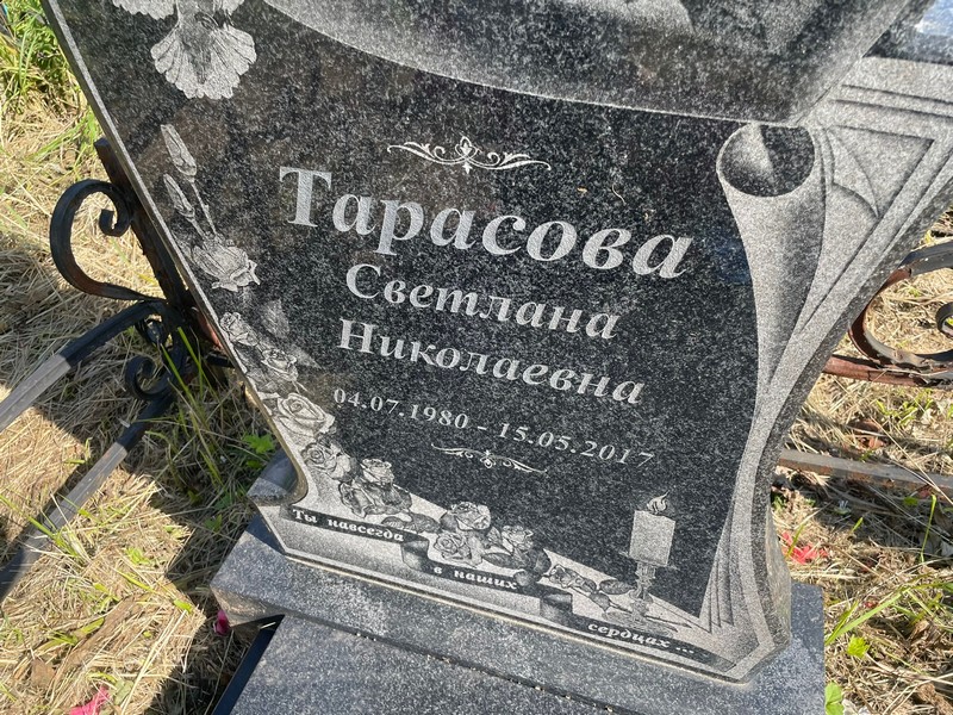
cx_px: 476
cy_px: 358
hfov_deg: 67.3
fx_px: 716
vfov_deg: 53.1
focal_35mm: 26
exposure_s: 1/1043
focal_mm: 4.2
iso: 32
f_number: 1.6
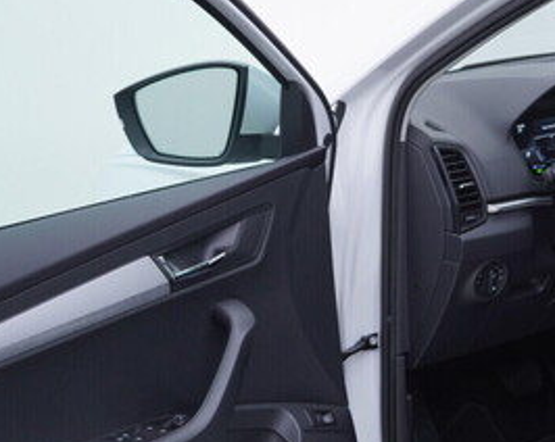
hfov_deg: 26.3
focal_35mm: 70
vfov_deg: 21.8
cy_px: 203
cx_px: 494
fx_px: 1148
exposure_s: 1/60
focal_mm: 24
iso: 125
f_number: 3.5
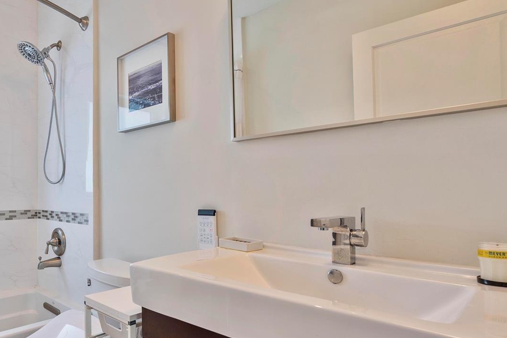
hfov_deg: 71.6
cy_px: 197
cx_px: 169
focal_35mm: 24
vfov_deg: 52.9
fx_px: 338
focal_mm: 16
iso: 200
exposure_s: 1/15
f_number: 9
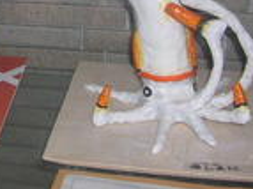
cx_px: -55
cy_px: 21
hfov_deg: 18.9
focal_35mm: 98
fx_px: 716
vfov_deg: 14.9
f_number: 2.8
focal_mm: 5.8
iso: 50
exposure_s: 1/60.1
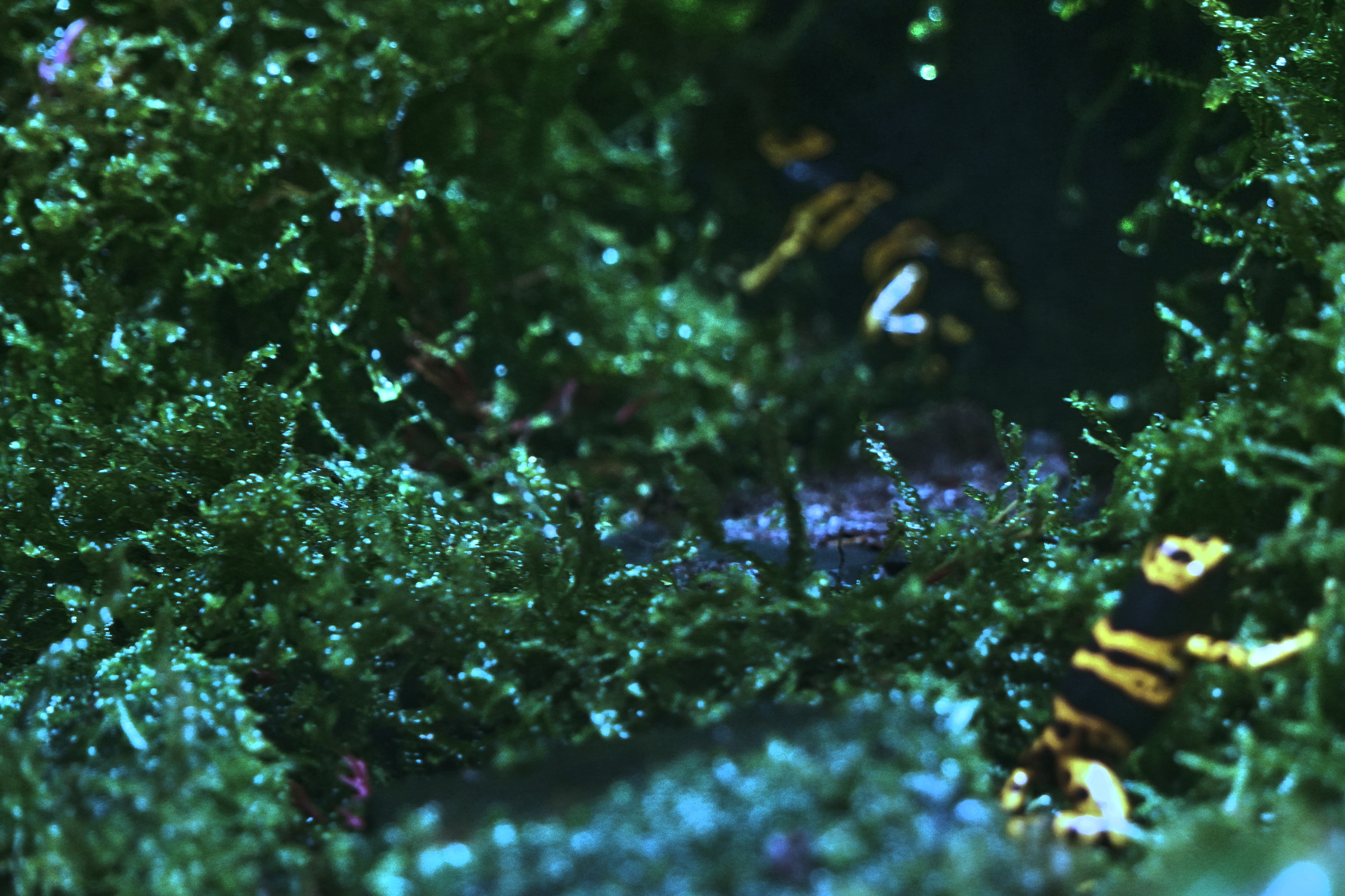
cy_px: 448
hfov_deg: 9.9
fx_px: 7733
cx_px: 672
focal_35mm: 207
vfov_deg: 6.6
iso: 6400
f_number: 5.6
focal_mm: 138
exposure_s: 1/60
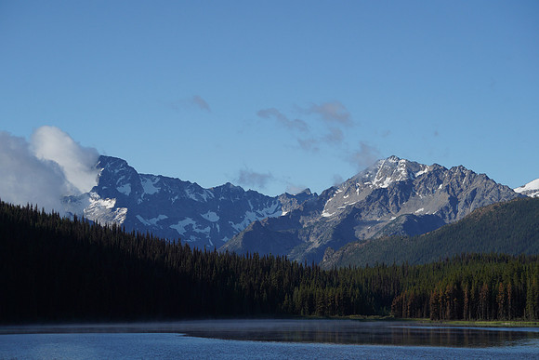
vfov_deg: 12.7
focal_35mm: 108
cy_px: 180
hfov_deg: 18.9
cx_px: 270
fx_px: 1617
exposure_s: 1/1000
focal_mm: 108
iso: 320
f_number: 5.6
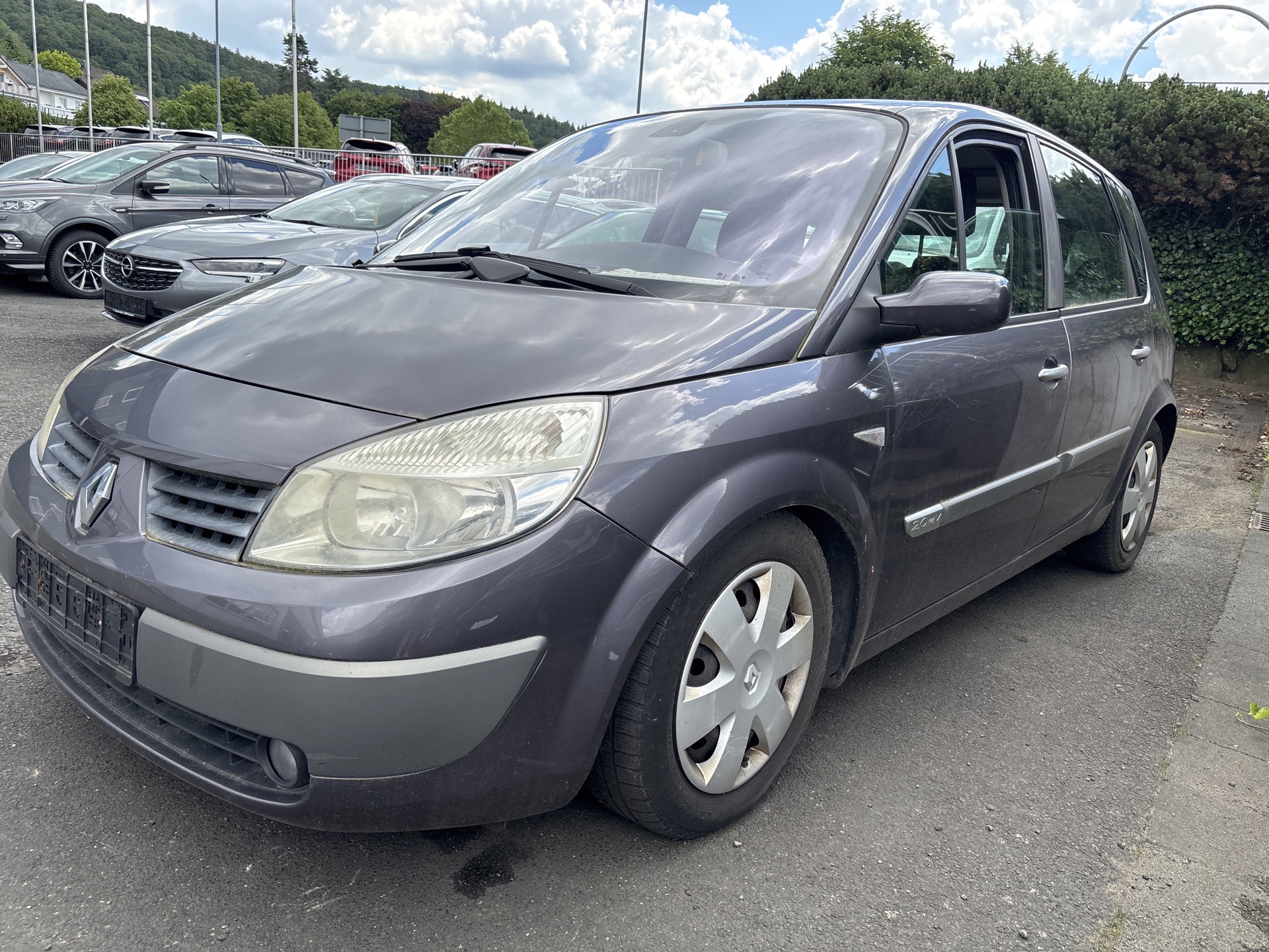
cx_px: 634
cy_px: 476
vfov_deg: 53.1
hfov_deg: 67.3
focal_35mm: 26
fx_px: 953
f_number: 1.6
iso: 50
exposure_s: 1/1047
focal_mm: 5.96
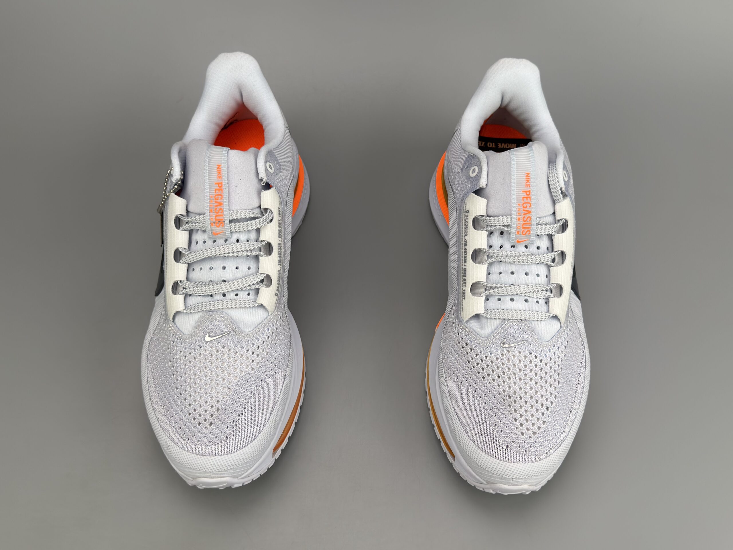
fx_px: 741
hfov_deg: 52.6
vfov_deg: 40.7
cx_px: 366
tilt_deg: -59.6
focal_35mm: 35
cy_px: 275
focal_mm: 6.76
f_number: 1.78
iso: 100
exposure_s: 1/915
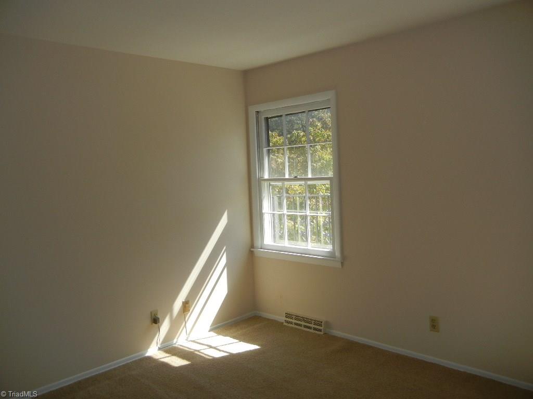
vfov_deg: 46.8
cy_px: 200
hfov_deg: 60.0
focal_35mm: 30
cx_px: 266
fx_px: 462
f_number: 3.5
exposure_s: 1/328
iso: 160
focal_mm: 5.4
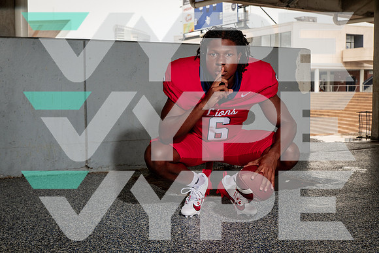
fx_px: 512
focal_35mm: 49
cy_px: 126
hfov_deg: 40.6
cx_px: 190
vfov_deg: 27.7
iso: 800
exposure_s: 1/250
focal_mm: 48
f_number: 7.1
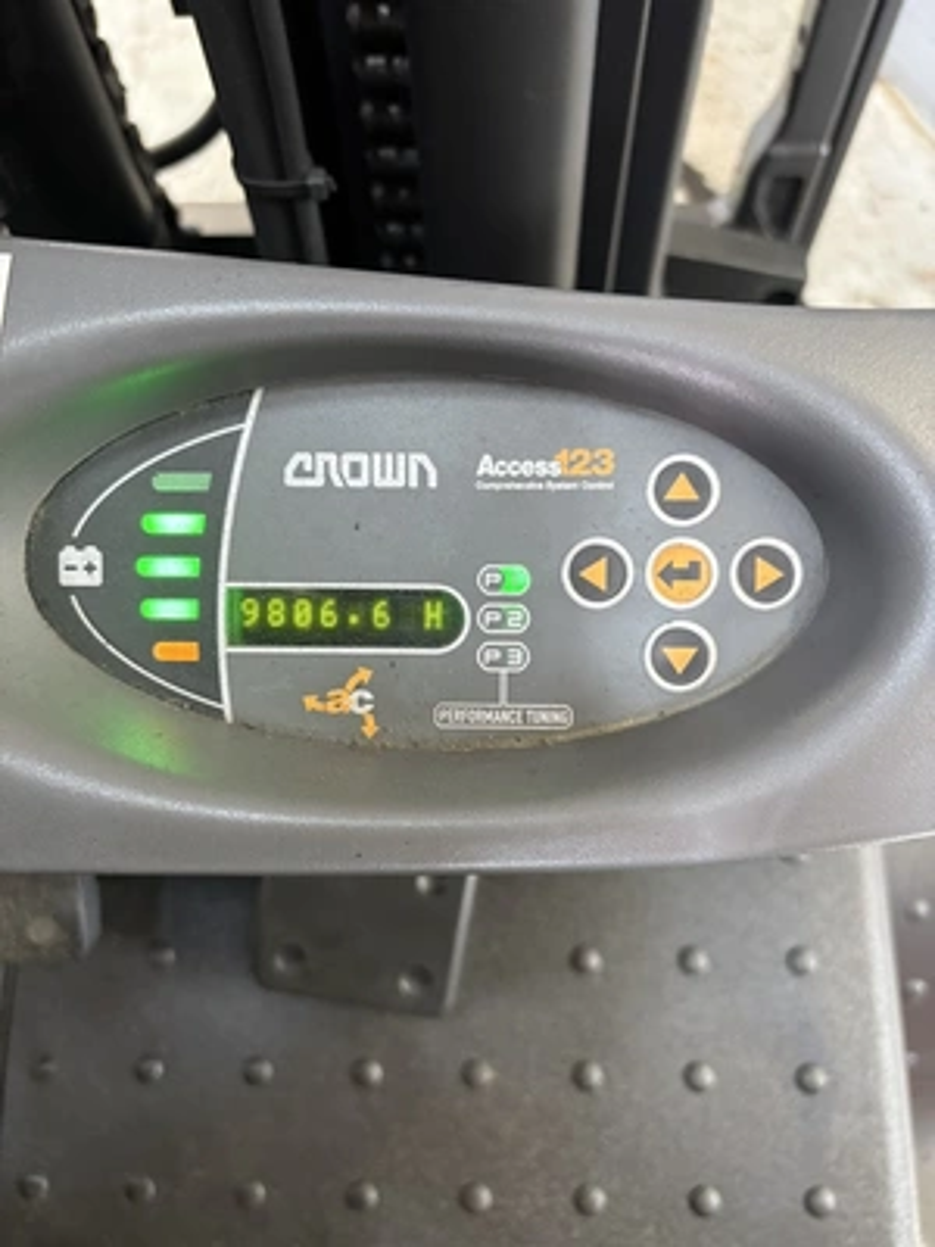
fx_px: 936
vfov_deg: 67.3
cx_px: 468
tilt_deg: -62.0
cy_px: 624
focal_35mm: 26
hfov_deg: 53.1
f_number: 1.6
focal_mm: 5.96
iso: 500
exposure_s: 1/60
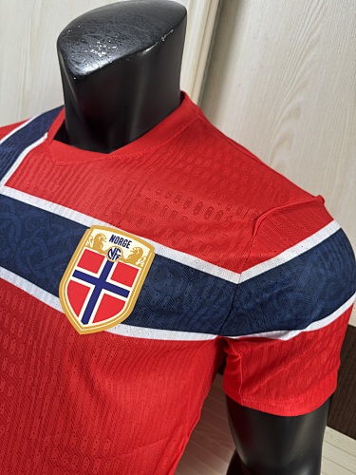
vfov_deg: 71.6
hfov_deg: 56.8
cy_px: 238
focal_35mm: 24
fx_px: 329
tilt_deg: -11.3
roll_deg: -11.8
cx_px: 178
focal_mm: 6.76
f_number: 1.78
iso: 200
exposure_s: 1/66
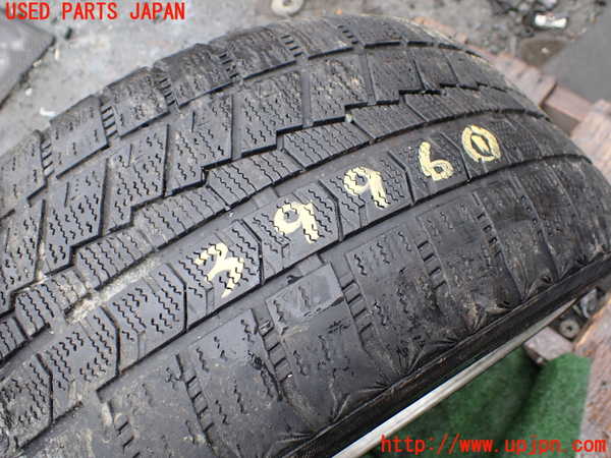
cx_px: 306
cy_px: 229
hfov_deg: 60.0
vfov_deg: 46.8
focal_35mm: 30
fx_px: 530
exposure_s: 1/125
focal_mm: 5.4
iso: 100
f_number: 2.3
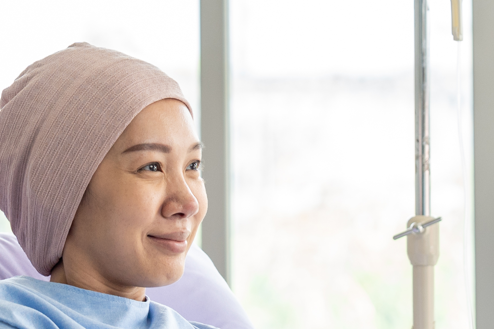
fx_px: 3883
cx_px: 197
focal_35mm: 283
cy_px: 154
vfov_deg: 4.9
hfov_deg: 7.3
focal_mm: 70
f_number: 2.8
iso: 400
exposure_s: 1/400
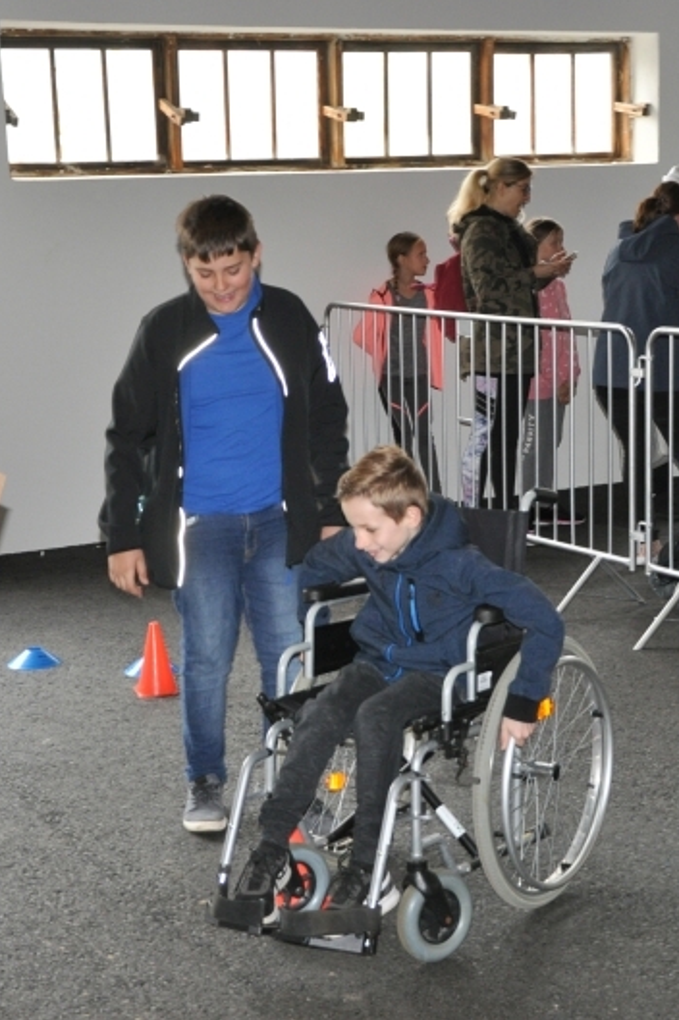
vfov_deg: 29.7
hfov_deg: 20.0
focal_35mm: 68
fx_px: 1926
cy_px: 510
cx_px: 365
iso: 800
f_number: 4.2
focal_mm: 30
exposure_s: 1/80
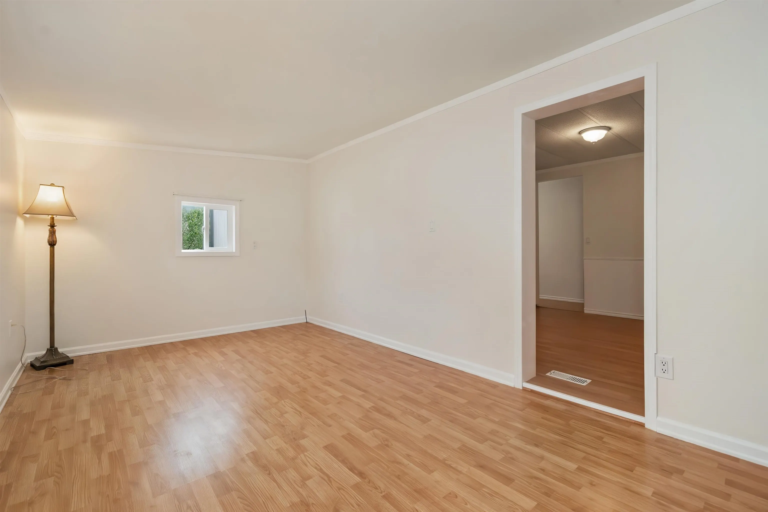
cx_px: 384
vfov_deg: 77.3
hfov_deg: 100.4
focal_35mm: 15
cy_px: 256
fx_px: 320
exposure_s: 1/100
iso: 320
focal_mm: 10
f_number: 8
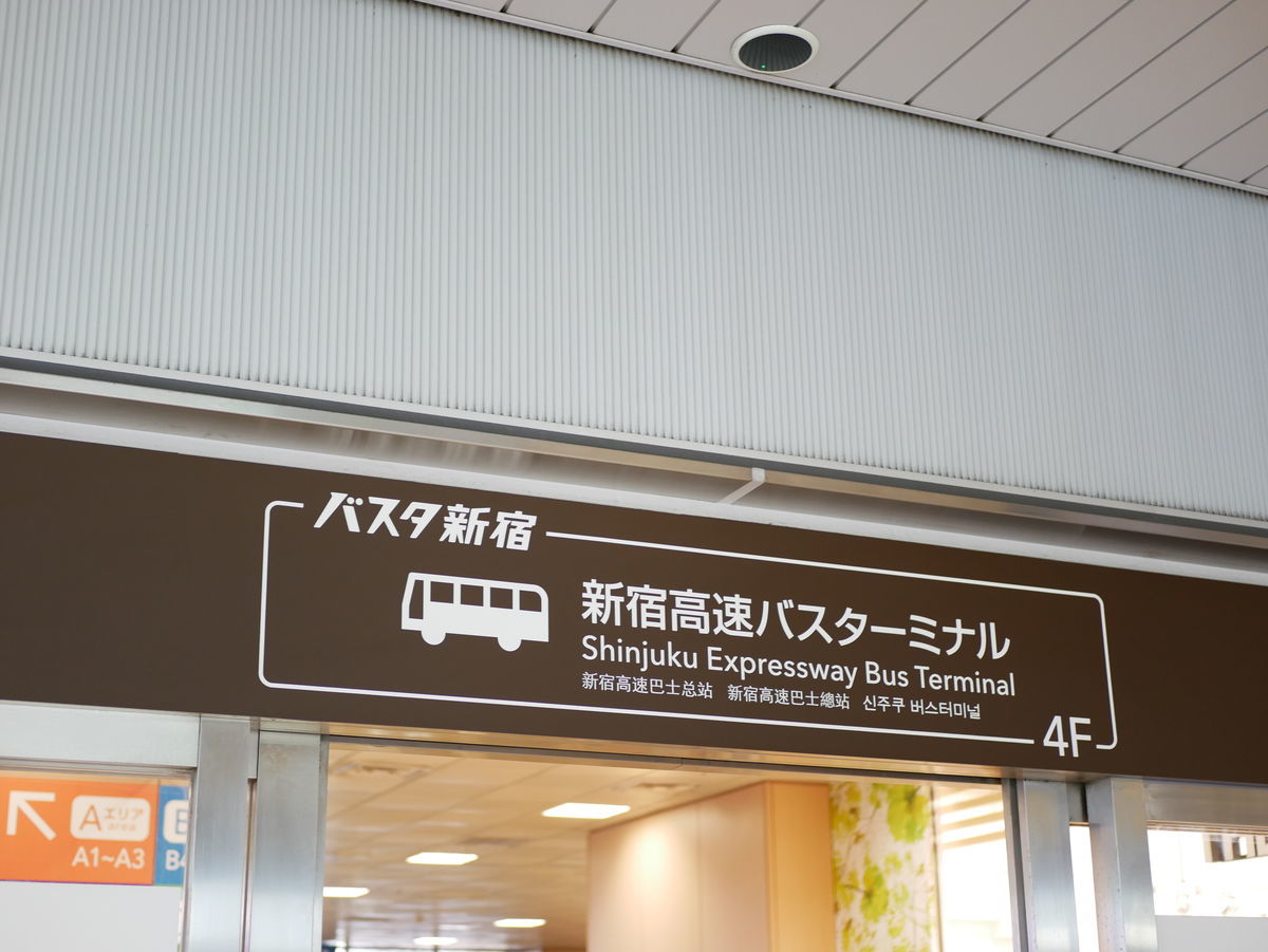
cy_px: 476
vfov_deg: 29.1
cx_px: 634
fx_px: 1832
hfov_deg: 38.2
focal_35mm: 50
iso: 640
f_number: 1.7
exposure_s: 1/125
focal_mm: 25
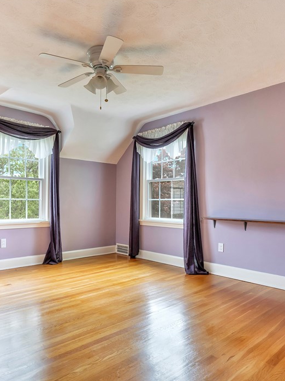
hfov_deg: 56.2
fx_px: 263
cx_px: 109
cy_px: 193
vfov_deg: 71.6
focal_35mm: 24
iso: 400
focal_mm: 16
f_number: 2.8
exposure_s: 1/40
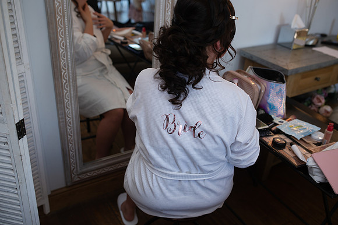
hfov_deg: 54.5
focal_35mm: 35
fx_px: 328
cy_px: 112
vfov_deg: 37.8
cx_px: 169
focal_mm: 35
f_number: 2.8
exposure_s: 1/100
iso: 160
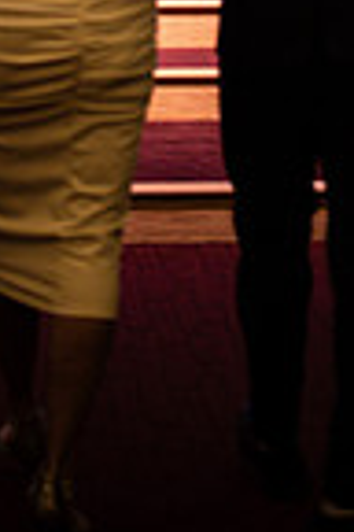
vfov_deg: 9.2
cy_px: -284
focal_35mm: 218
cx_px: 218
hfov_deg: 6.3
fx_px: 3215
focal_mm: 70
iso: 800
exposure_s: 1/200
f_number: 2.8
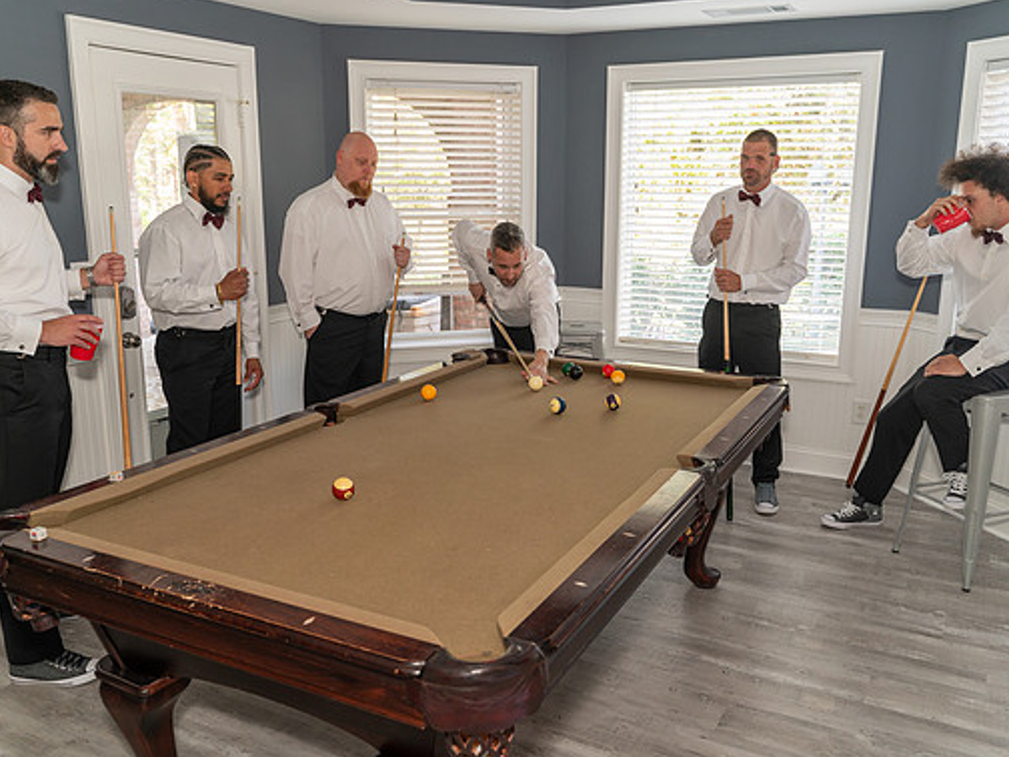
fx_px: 904
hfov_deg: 58.3
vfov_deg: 45.4
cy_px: 377
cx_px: 511
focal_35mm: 31
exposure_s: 1/60
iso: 640
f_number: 4.5
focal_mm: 28
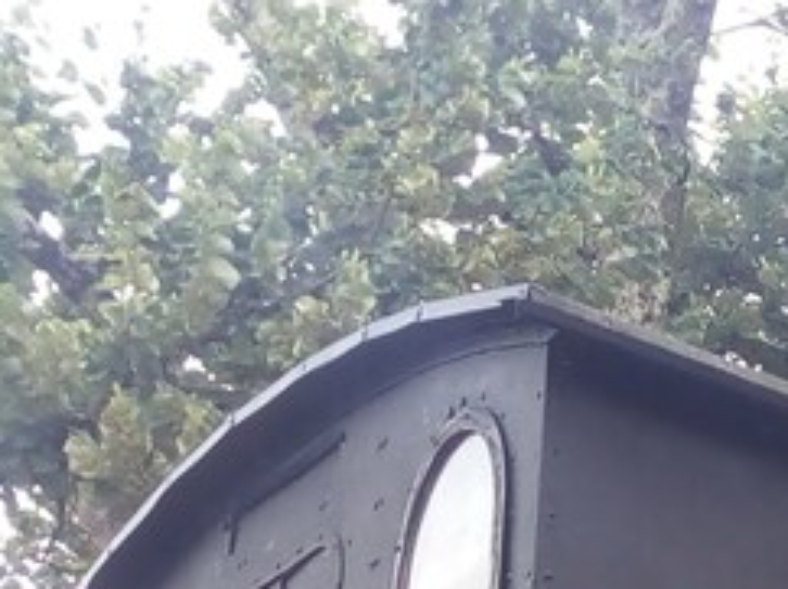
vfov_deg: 9.2
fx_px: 3252
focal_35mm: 143
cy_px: 1425
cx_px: 1491
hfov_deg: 12.4
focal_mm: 3.5
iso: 120
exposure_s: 1/302
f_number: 2
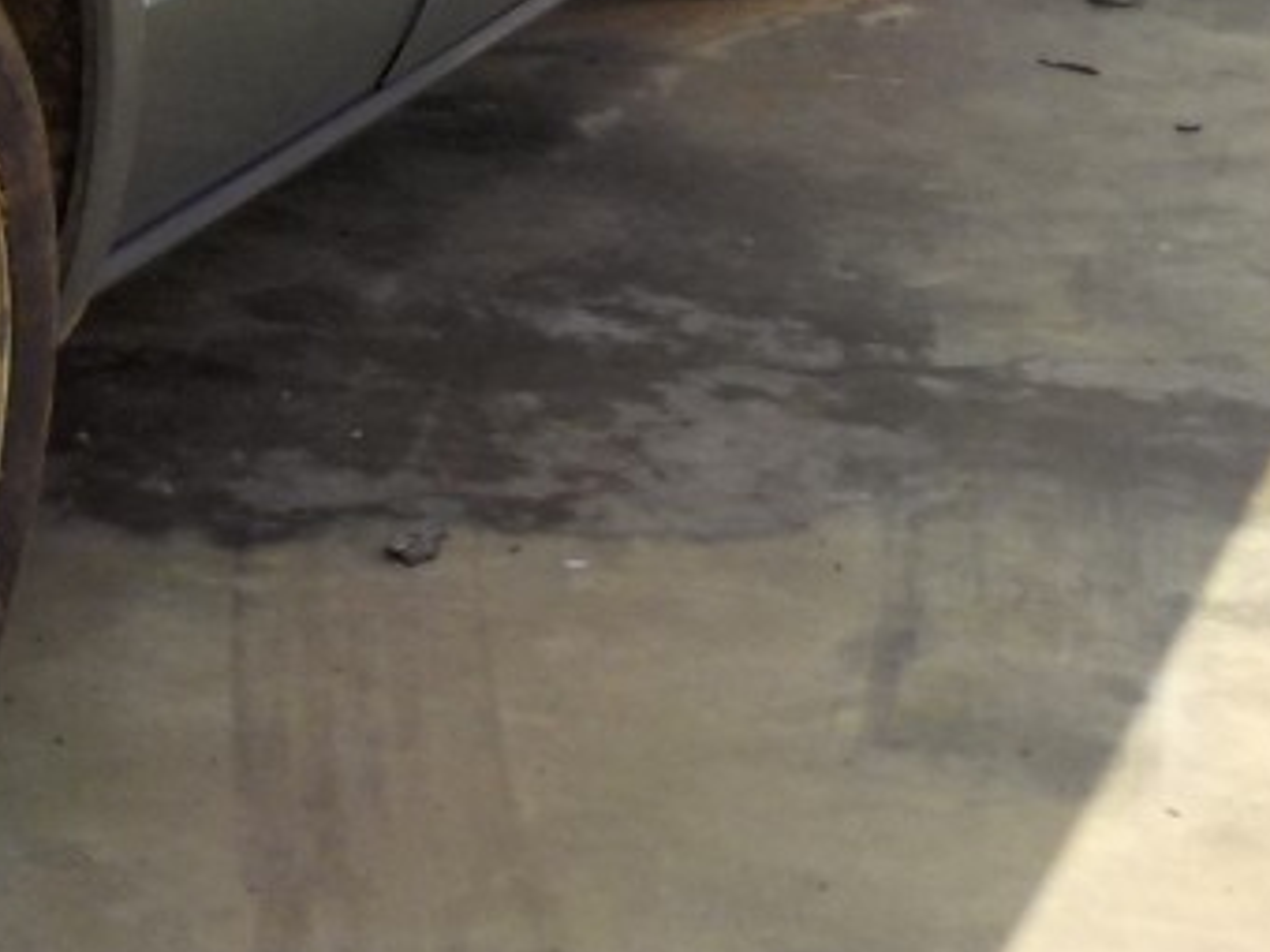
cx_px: -829
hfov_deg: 15.5
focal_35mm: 113
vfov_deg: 12.6
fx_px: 4146
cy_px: -343
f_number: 3.3
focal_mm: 4.1
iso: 125
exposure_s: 1/800
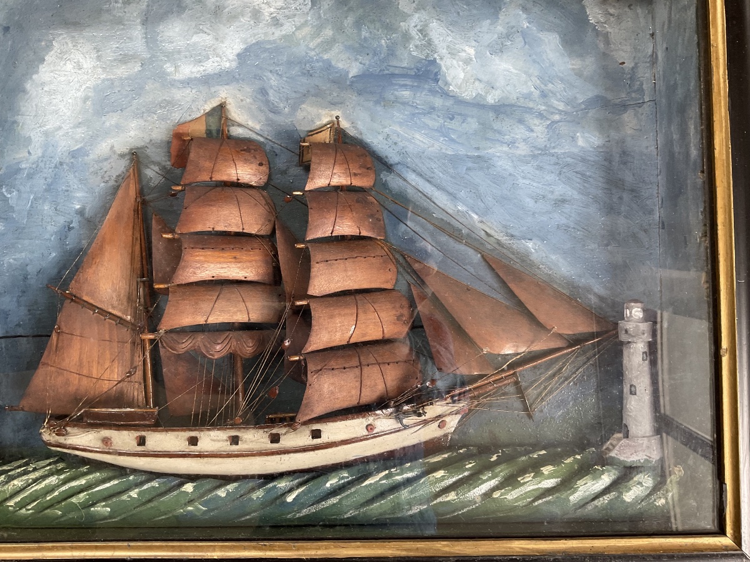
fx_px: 628
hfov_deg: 61.7
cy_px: 281
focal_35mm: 29
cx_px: 375
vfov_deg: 48.2
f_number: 1.8
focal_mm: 3
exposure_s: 1/60
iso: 50
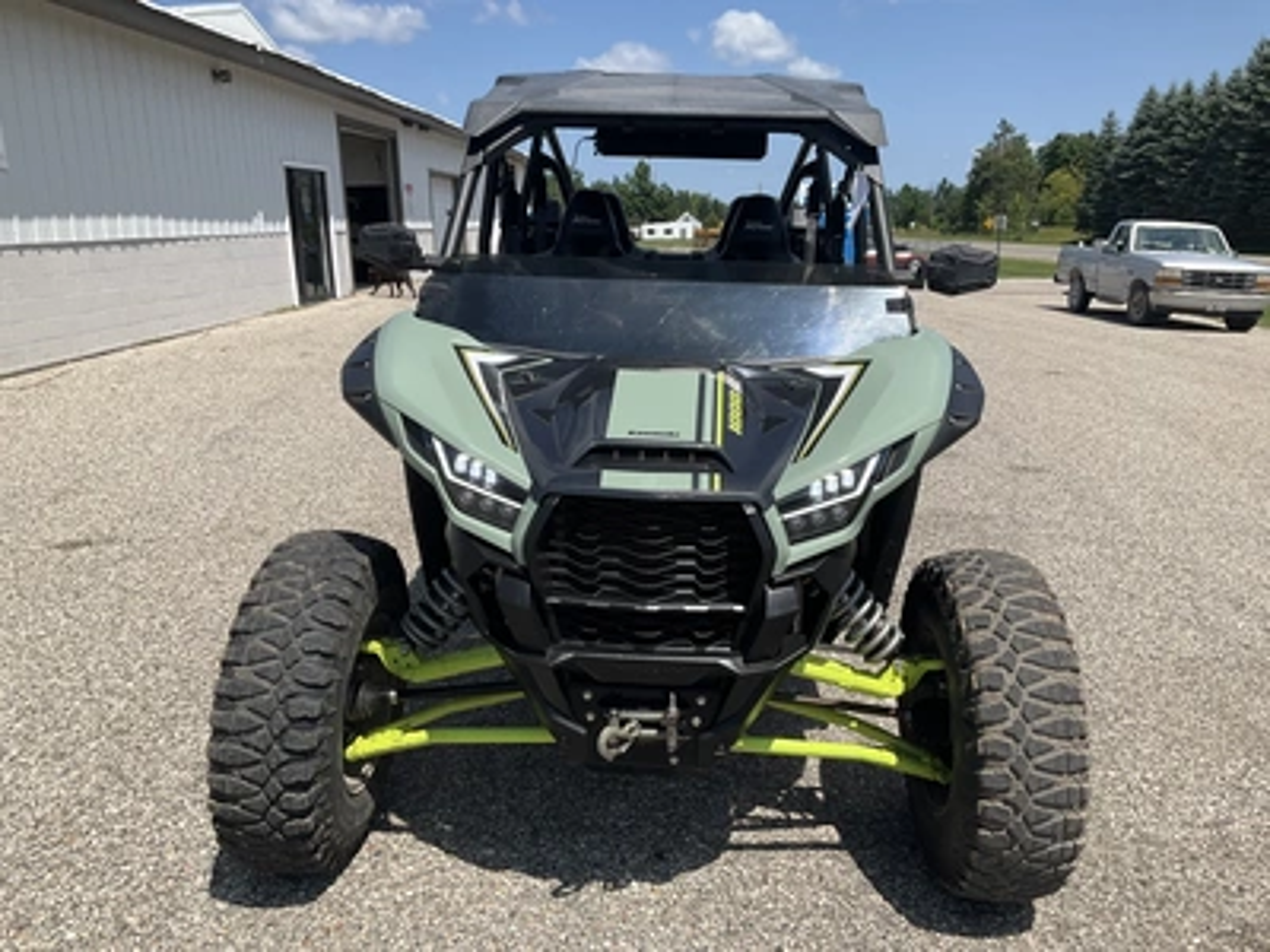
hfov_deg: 61.7
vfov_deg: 48.2
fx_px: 1064
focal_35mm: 29
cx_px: 635
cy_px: 476
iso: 25
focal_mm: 3
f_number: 1.8
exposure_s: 1/2141
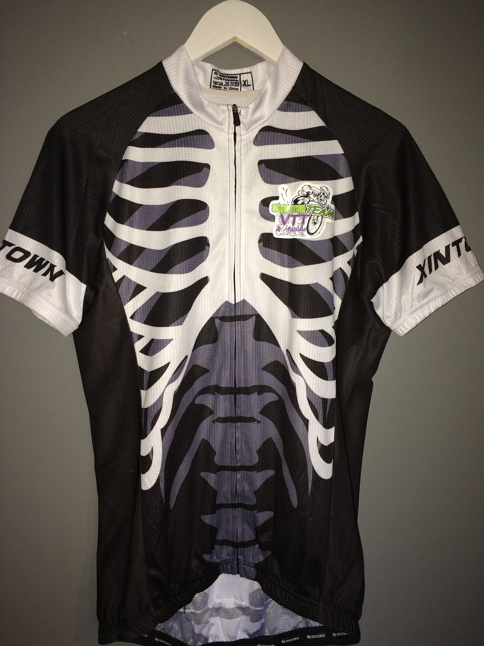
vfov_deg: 61.7
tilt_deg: -6.6
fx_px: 541
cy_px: 323
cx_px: 242
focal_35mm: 29
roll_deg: +0.6
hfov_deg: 48.2
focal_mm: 4.15
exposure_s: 1/33
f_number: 2.2
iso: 100
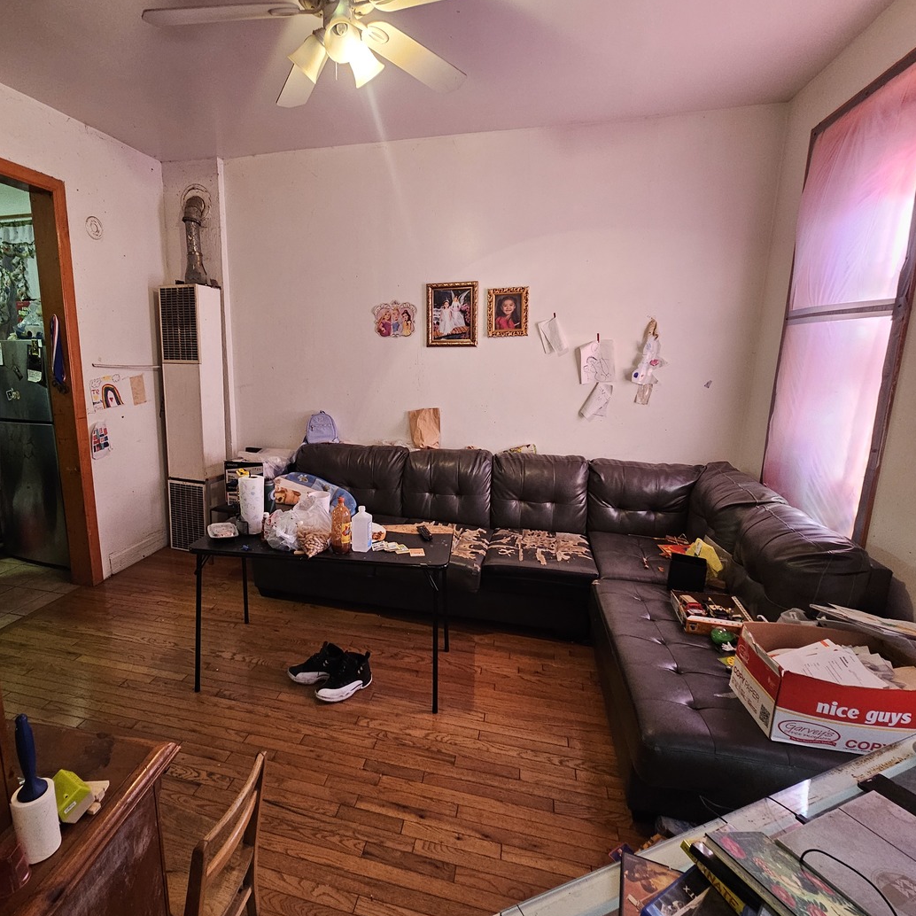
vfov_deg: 87.4
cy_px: 454
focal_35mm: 16
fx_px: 479
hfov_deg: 86.7
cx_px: 382
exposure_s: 1/30
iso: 400
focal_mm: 2.2
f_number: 2.2
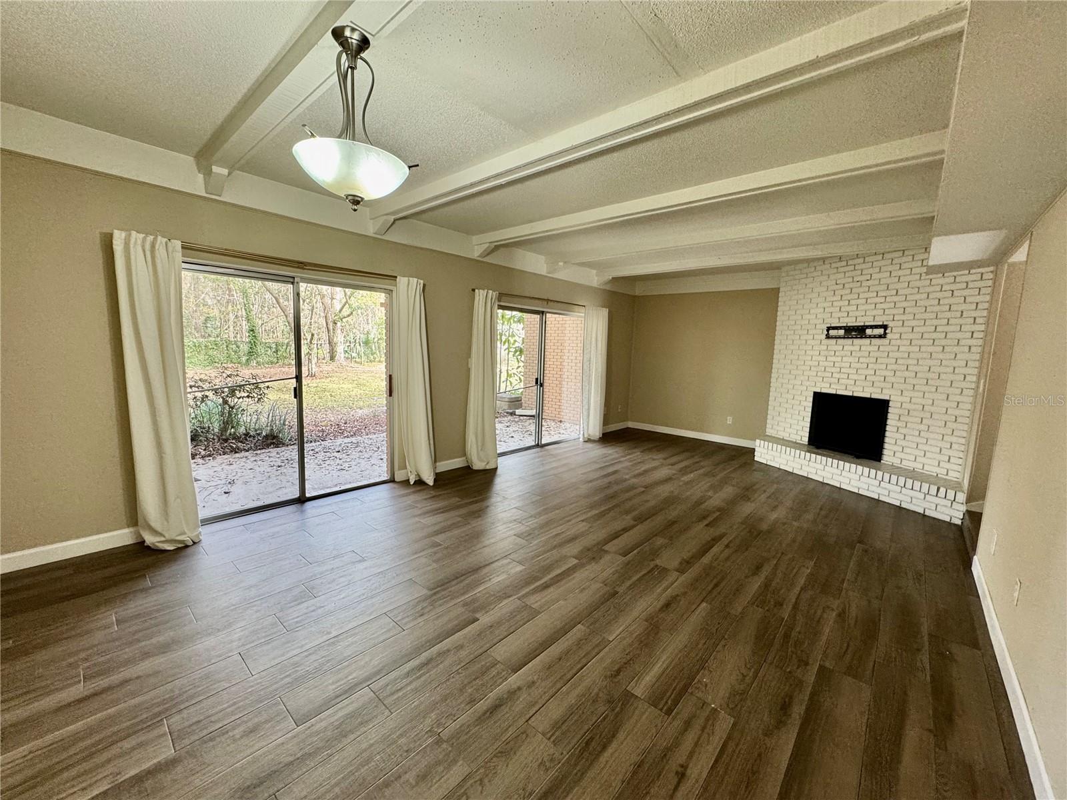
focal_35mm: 14
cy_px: 400
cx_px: 534
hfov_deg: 102.1
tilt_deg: -7.8
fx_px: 432
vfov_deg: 85.7
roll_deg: -2.2
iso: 200
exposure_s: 1/60
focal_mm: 2.22
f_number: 2.2
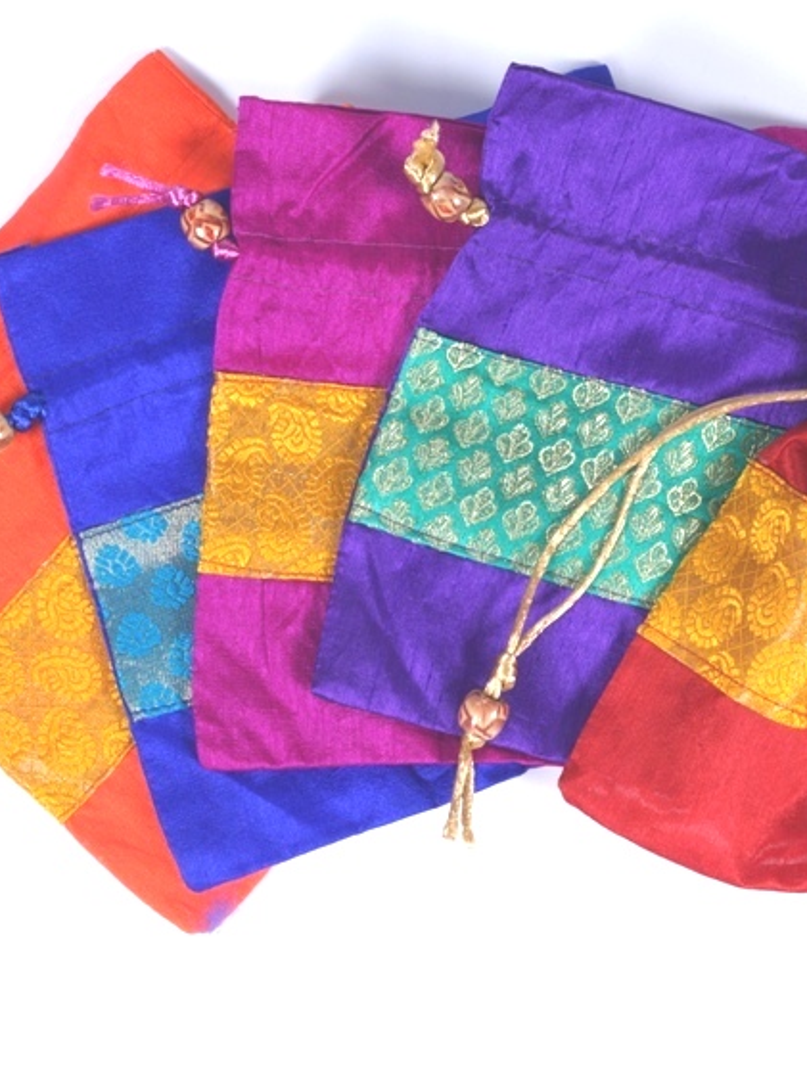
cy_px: 516
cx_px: 575
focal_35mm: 79
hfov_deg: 18.6
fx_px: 2455
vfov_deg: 24.7
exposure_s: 1/125
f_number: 16
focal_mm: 45
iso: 200
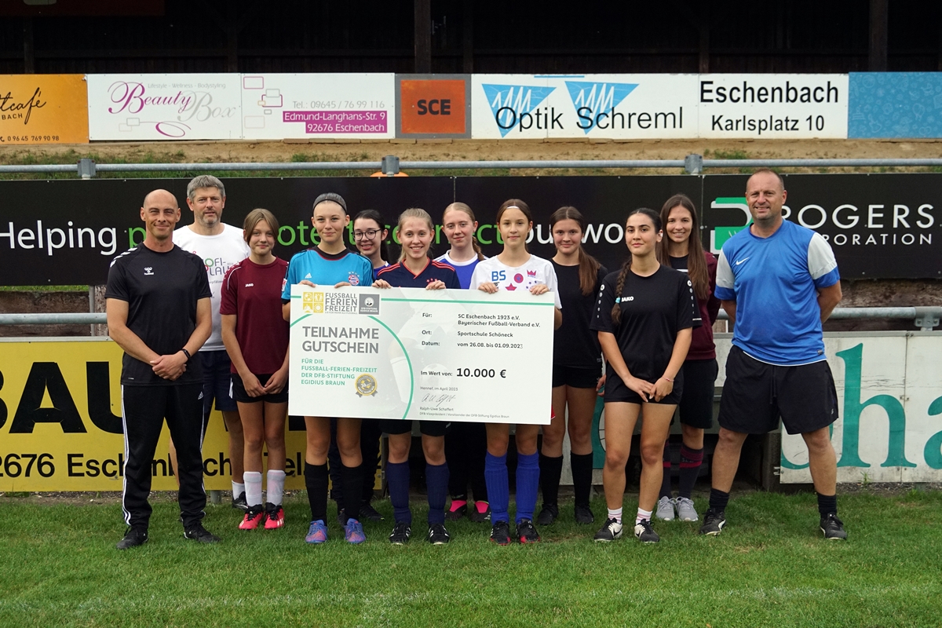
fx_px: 1177
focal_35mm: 45
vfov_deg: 29.9
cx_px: 471
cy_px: 314
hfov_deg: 43.6
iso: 1000
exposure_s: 1/2000
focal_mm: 30
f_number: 4.5
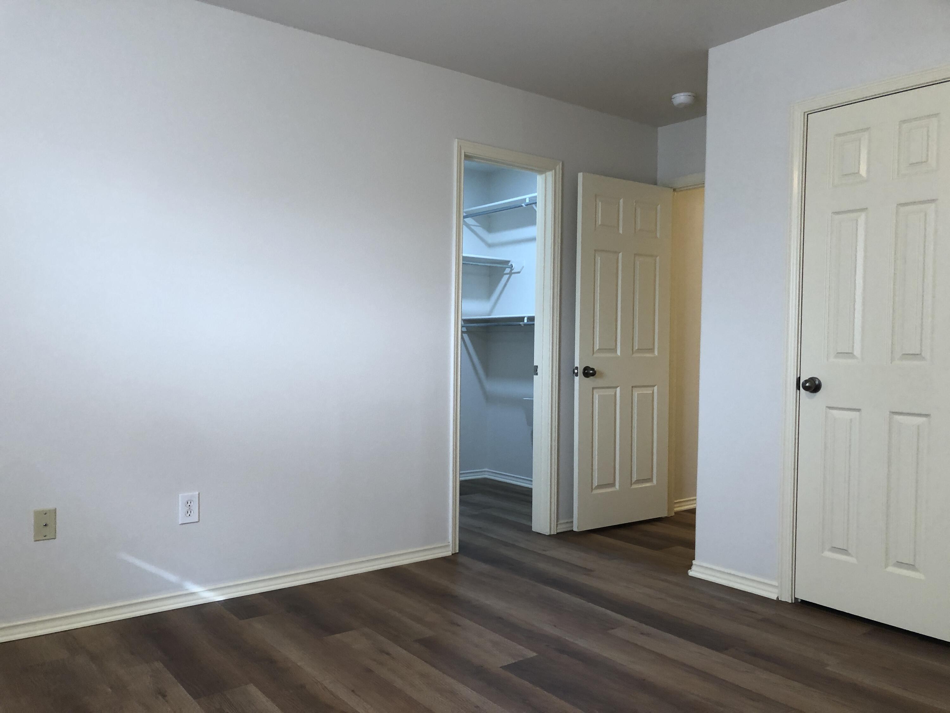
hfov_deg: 63.4
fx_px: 768
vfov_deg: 49.7
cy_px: 356
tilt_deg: +2.5
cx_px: 475
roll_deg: -2.2
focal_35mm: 28
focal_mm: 3.99
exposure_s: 1/30
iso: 40
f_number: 1.8
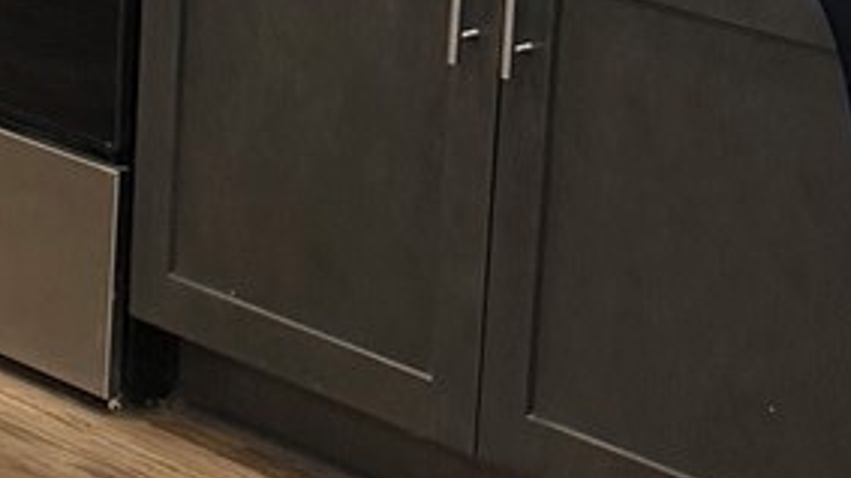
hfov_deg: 10.9
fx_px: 4264
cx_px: -490
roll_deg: -0.2
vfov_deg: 6.4
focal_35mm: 189
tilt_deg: -16.2
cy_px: 156
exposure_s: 1/60
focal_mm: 6.76
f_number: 1.78
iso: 200
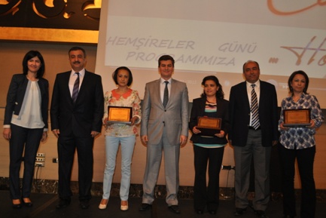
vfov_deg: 42.4
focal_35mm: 31
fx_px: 281
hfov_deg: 60.3
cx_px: 163
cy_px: 106
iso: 800
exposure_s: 1/60
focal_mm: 20
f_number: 3.8
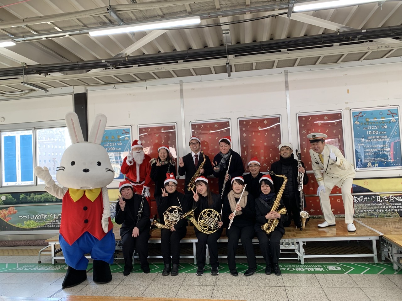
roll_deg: +2.3
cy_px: 150
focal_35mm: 26
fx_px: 302
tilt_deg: +1.8
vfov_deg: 53.1
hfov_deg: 67.3
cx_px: 201
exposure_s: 1/121
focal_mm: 4.25
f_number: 1.8
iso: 64
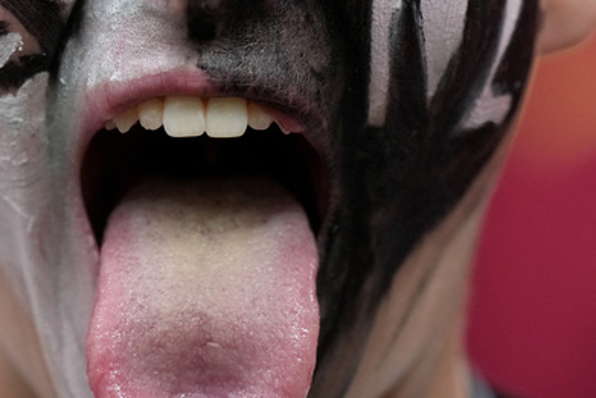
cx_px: 213
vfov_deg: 1.3
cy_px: 18
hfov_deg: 2.0
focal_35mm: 1047
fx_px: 17339
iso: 2500
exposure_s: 1/3200
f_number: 2.8
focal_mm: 400
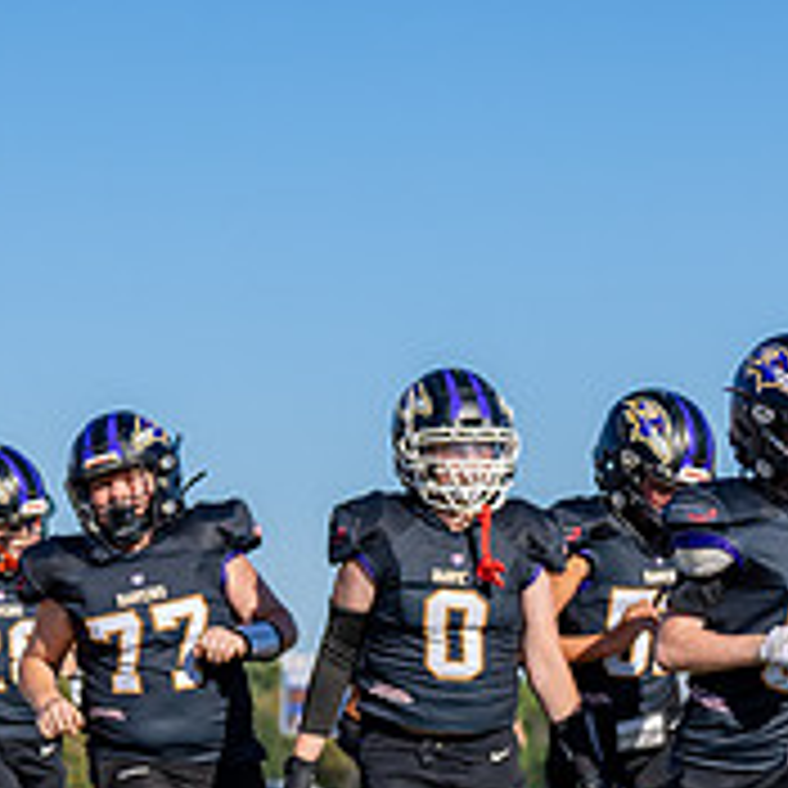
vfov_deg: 8.6
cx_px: 654
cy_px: 672
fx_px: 5202
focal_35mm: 202
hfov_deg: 8.6
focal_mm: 70
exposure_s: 1/3200
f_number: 2.8
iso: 160
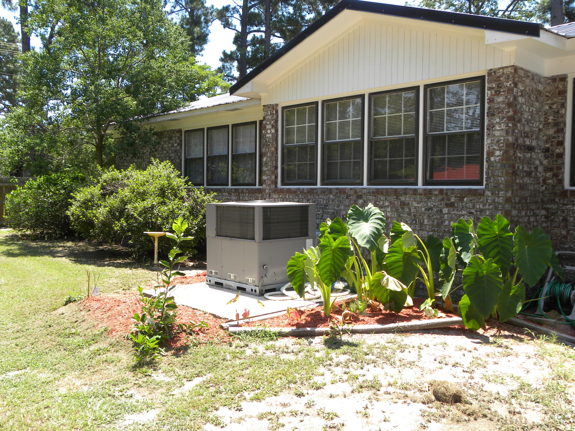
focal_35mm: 33
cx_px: 288
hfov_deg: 55.4
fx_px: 548
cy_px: 216
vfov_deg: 42.9
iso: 64
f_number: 4
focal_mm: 5.9
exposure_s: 1/142
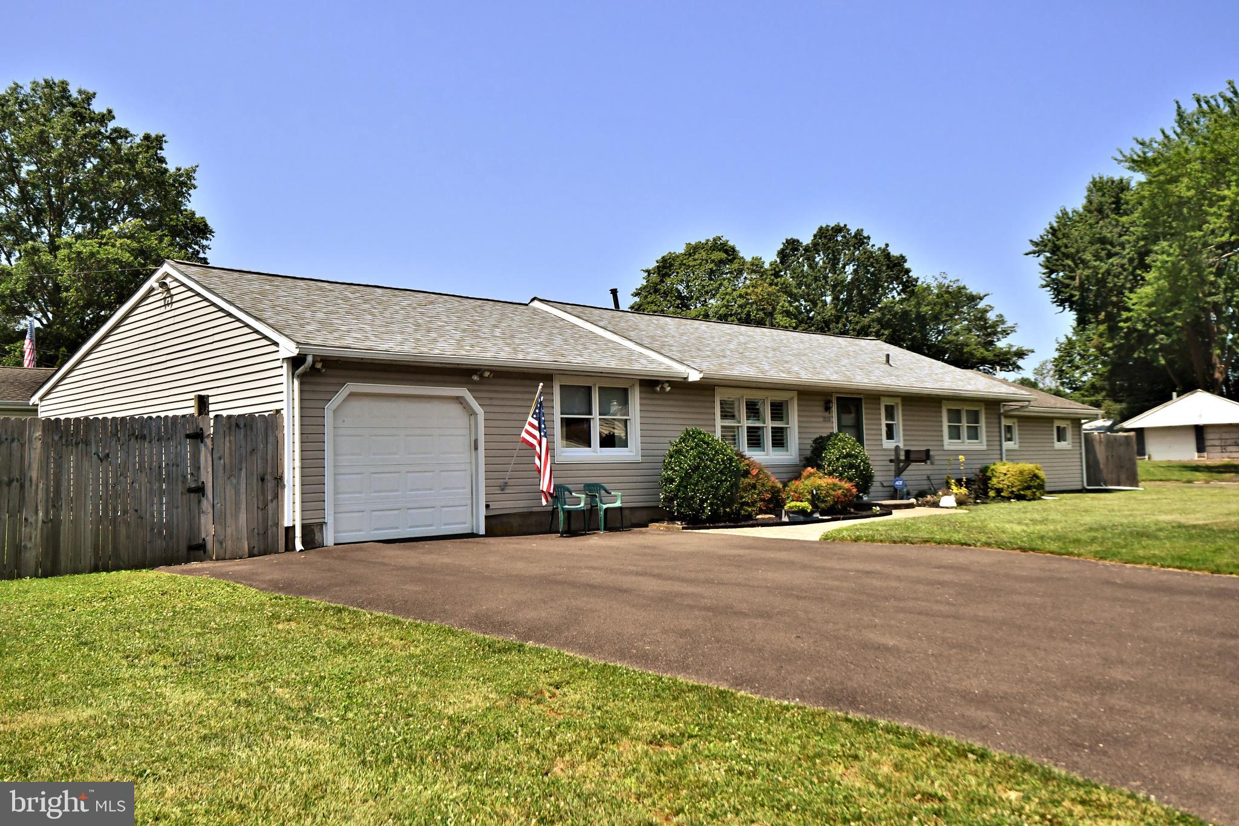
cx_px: 620
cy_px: 413
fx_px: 1032
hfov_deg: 61.9
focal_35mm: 30
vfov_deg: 43.6
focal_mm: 20
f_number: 8
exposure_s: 1/4000
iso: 1000
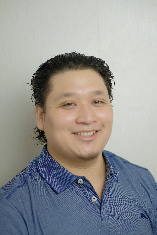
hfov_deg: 25.5
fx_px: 347
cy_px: 118
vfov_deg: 37.5
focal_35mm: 53
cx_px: 78
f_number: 2
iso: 200
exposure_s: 1/80
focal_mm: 35
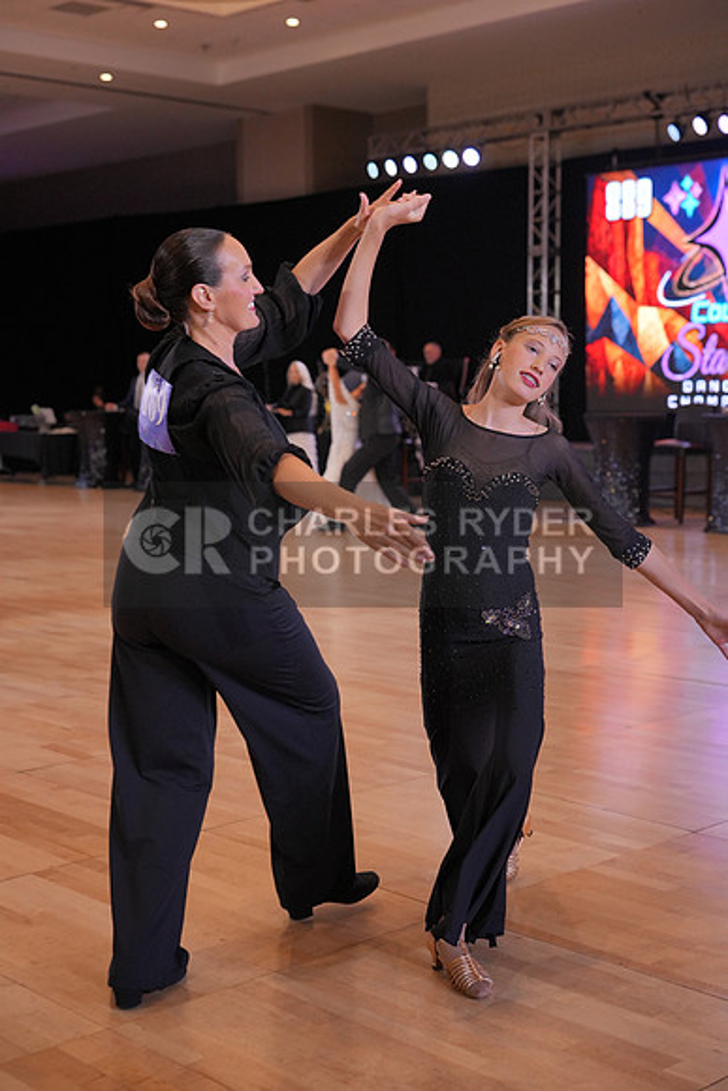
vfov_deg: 38.2
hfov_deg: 26.0
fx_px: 1576
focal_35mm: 52
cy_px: 546
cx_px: 364
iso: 1600
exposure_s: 1/500
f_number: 3.5
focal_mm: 52
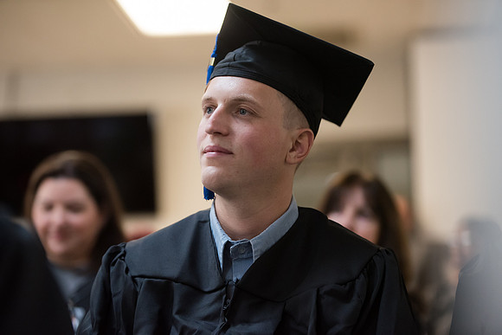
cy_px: 168
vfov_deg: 11.4
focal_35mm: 120
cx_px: 251
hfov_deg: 17.1
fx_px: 1674
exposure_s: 1/200
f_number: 2.8
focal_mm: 120
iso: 2500
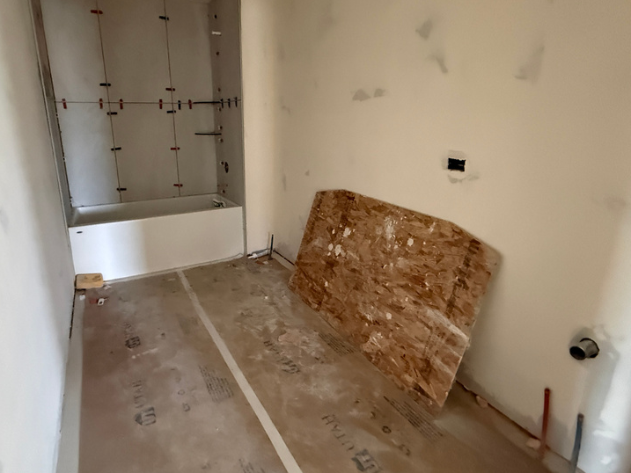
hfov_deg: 81.4
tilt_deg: -14.1
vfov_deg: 65.9
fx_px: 365
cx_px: 279
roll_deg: +1.2
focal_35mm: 20
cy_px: 215
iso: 1250
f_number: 2.2
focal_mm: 2.22
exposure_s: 1/60
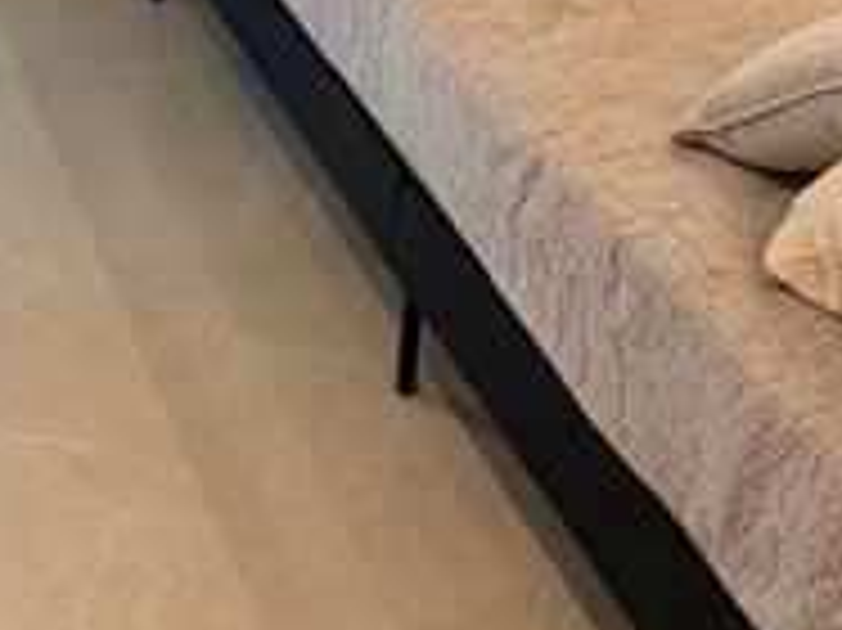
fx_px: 1167
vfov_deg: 25.8
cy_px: -194
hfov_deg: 38.9
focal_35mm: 48
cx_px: 239
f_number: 2.2
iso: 160
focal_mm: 2.22
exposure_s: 1/121
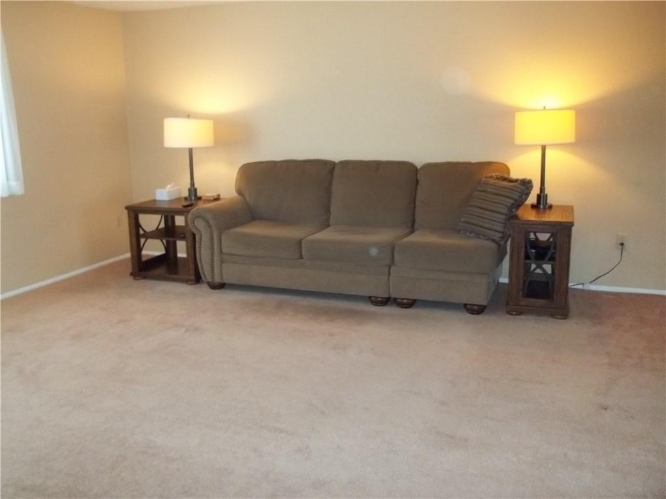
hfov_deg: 55.4
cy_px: 250
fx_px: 635
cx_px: 333
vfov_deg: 42.9
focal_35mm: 33
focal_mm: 5.9
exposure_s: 1/30
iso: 400
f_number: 3.3
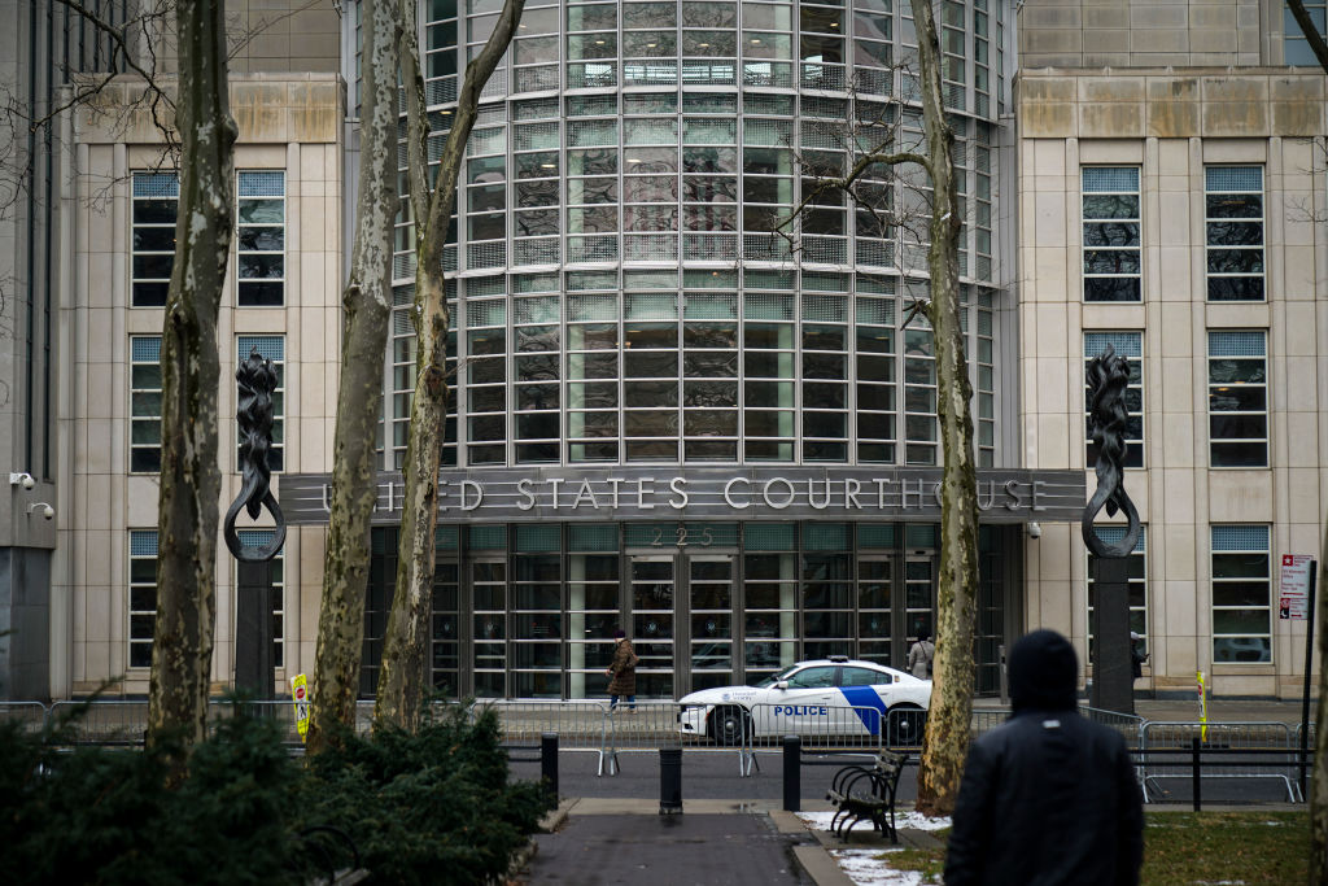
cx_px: 664
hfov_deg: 28.8
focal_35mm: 70
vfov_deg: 19.5
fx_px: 2582
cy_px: 443
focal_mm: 70
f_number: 2.8
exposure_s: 1/320
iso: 80
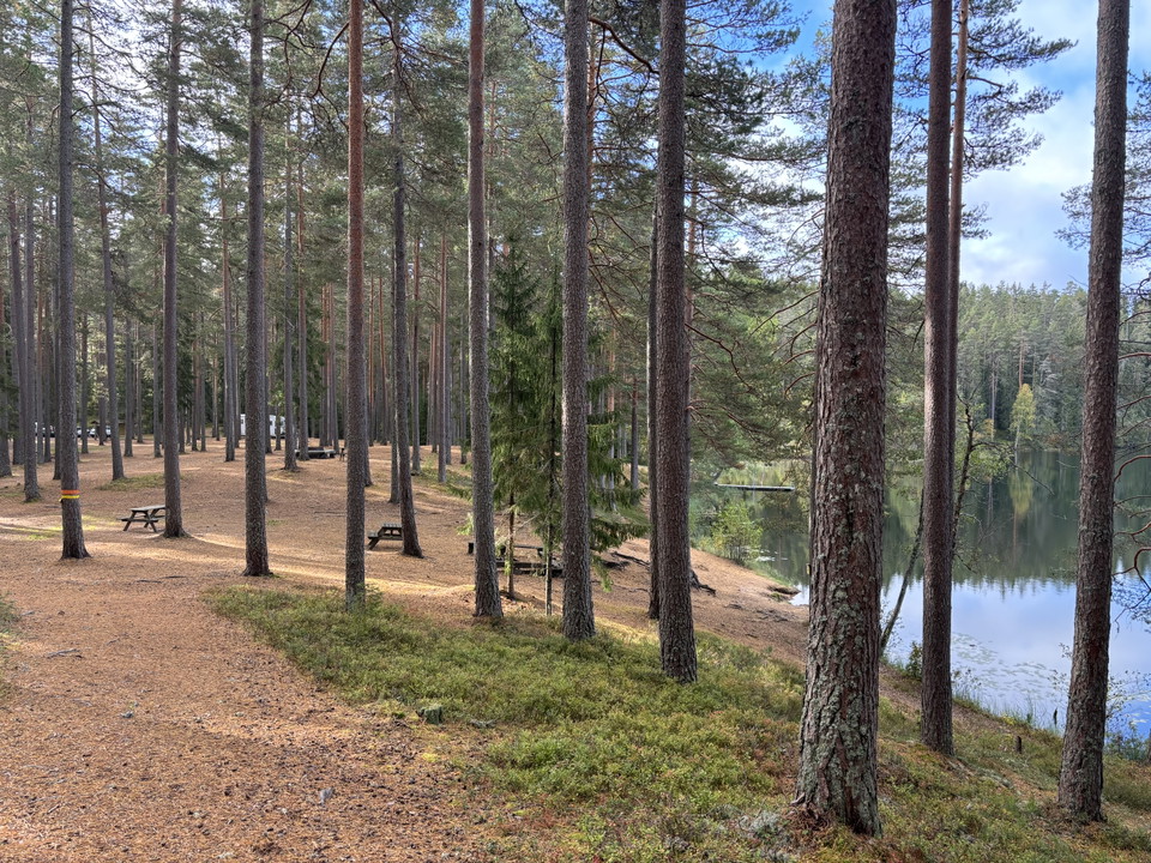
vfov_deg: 53.1
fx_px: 865
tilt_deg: -2.1
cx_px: 576
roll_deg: -1.2
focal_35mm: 26
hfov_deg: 67.3
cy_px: 432
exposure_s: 1/175
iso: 50
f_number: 1.6
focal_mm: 5.96
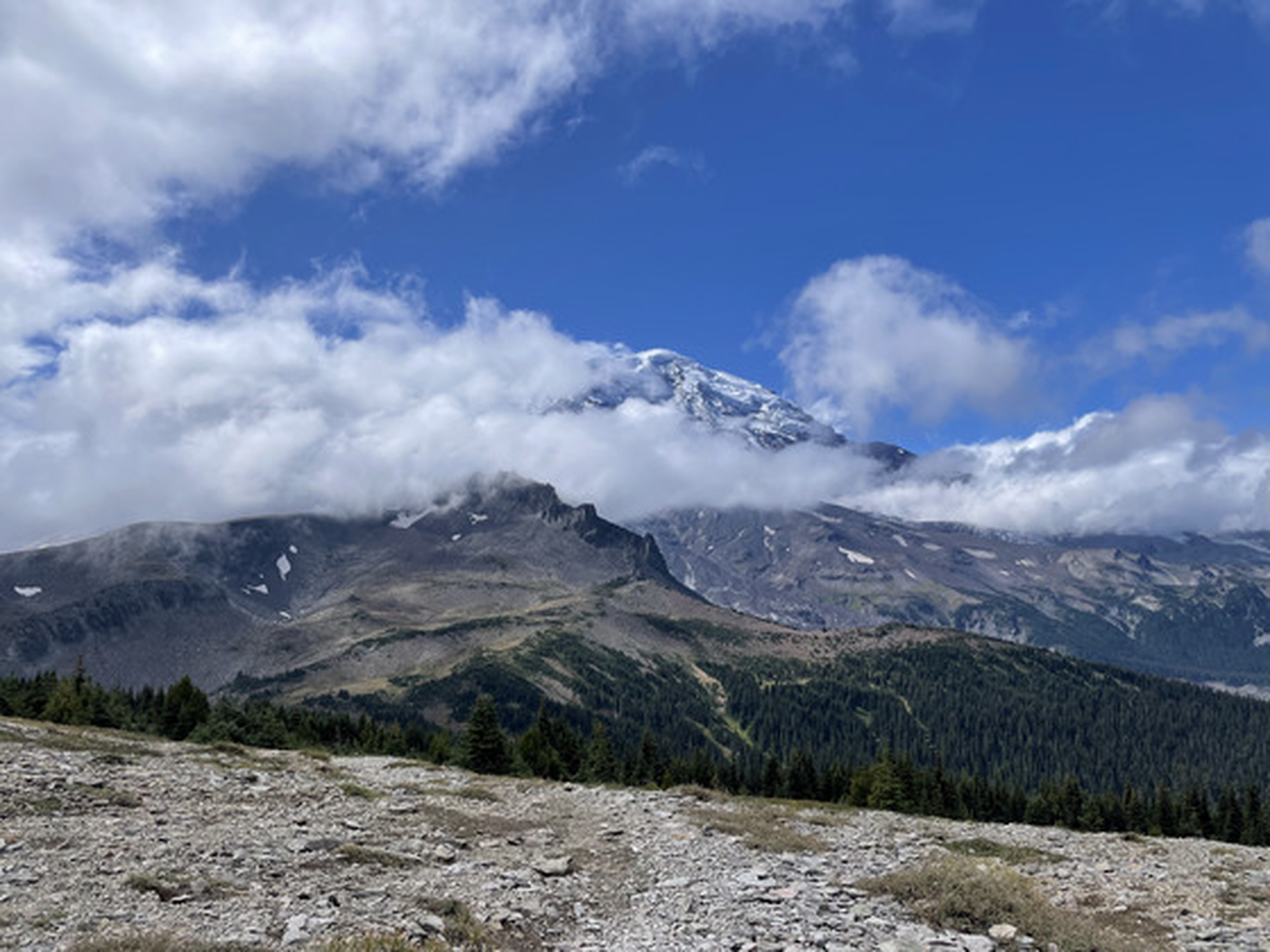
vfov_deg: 53.1
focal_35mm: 26
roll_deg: +2.7
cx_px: 635
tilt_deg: +5.4
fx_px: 954
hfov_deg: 67.3
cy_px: 476
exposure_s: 1/7813
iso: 32
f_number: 1.6
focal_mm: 4.2
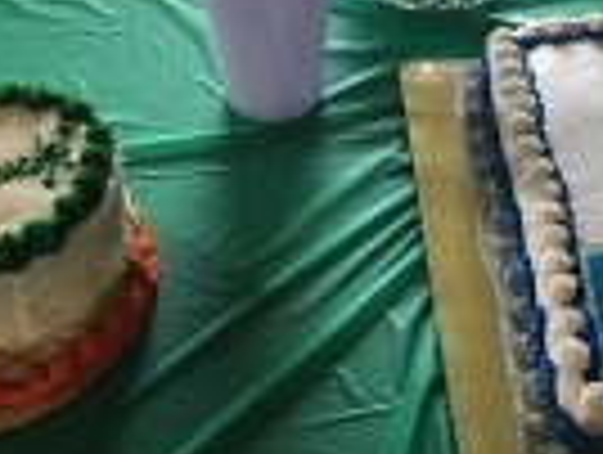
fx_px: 1379
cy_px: 121
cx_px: 477
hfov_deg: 24.3
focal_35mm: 79
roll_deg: -3.3
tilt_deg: -43.6
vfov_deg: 18.6
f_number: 2.2
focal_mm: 4.15
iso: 125
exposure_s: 1/30
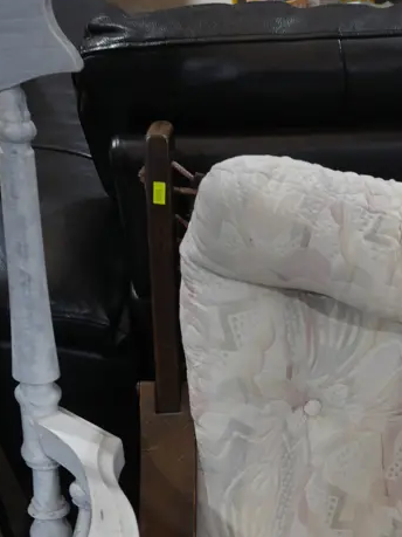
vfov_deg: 26.6
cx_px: 375
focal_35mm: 67
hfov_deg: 21.4
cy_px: 593
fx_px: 1038
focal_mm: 15
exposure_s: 1/60
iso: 400
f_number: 3.6
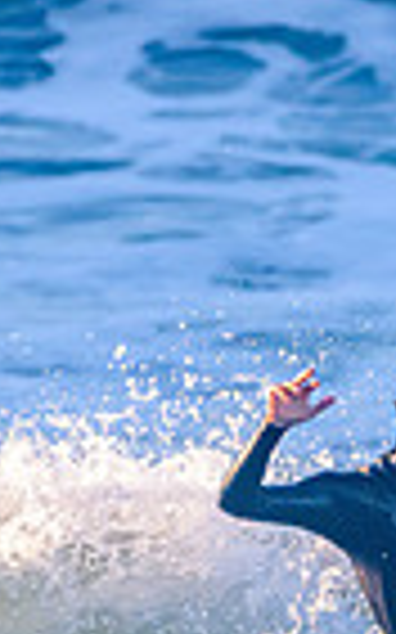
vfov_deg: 0.8
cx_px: 369
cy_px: 699
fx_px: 43991
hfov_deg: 0.5
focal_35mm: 2545
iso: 900
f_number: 5.6
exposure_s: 1/2000
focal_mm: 500
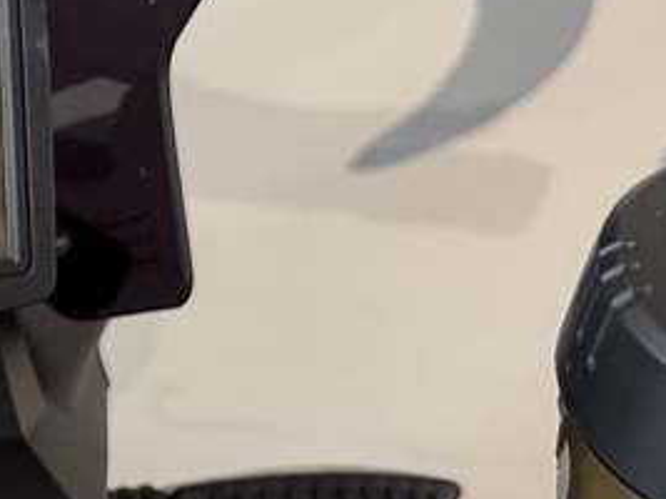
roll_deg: -9.7
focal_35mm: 108
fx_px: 2077
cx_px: -382
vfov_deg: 13.6
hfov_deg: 16.4
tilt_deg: -38.8
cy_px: 412
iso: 200
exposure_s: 1/100
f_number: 1.78
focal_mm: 6.76
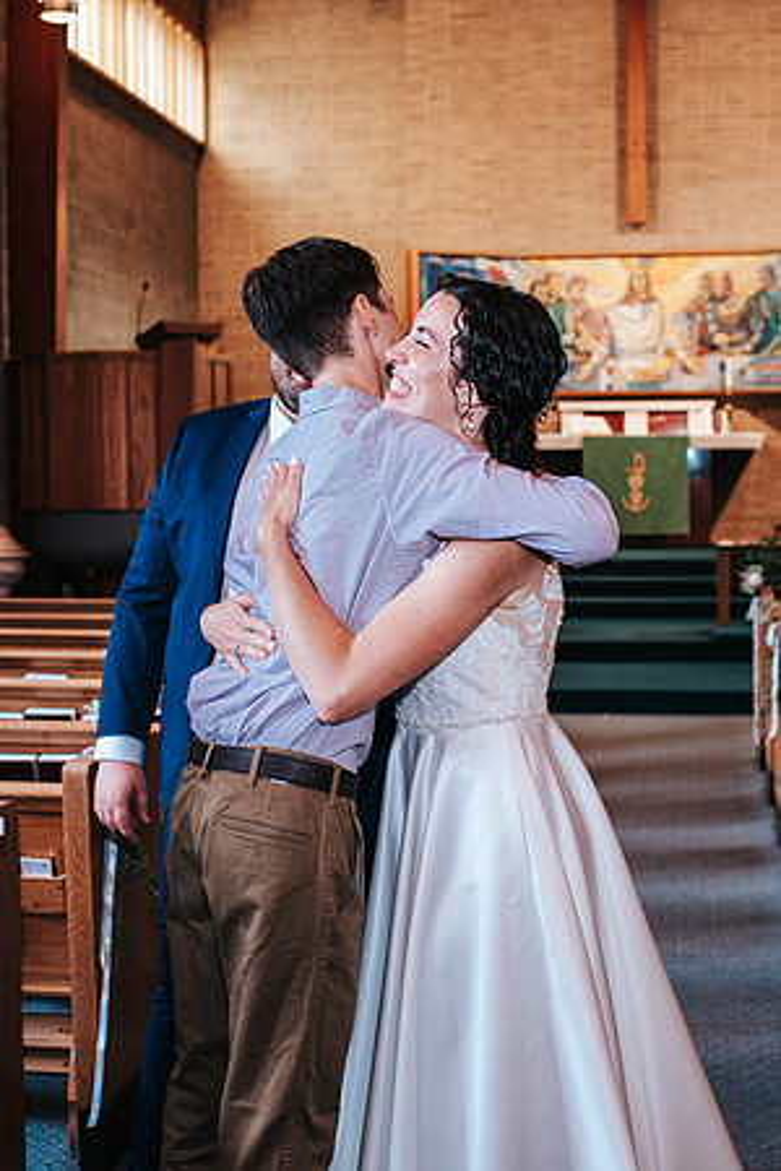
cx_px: 442
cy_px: 586
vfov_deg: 37.9
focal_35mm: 52
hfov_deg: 25.8
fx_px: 1707
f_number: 3.2
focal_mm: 35
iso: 1000
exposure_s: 1/125
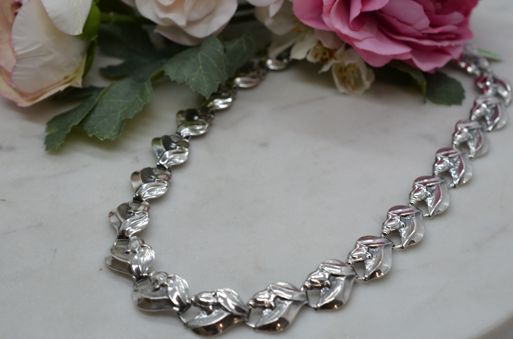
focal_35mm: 60
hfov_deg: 33.5
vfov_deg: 22.5
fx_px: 853
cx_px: 256
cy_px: 170
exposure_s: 1/60
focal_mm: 40
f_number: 8
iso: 140
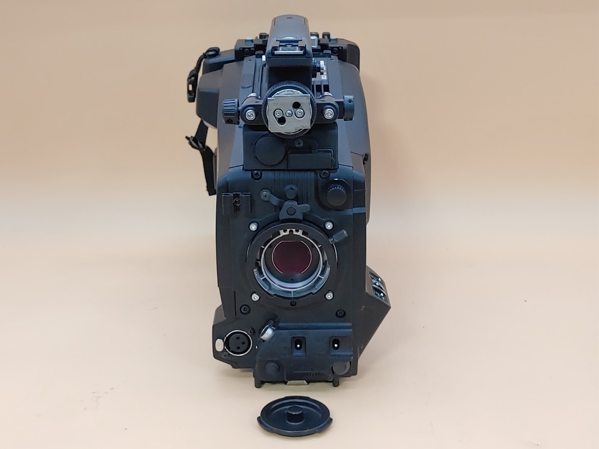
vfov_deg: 28.0
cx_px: 300
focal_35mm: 52
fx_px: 900
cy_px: 224
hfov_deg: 36.8
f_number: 1.8
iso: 100
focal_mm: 4.36
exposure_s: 1/61
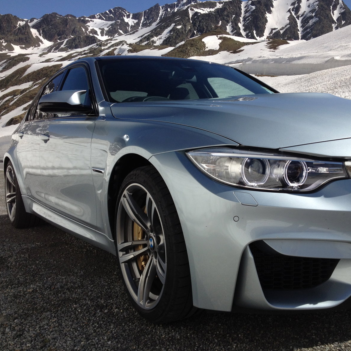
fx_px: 482
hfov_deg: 40.0
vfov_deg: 40.0
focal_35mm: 42
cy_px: 173
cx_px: 198
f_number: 2.4
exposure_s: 1/2632
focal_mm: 4.28
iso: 50
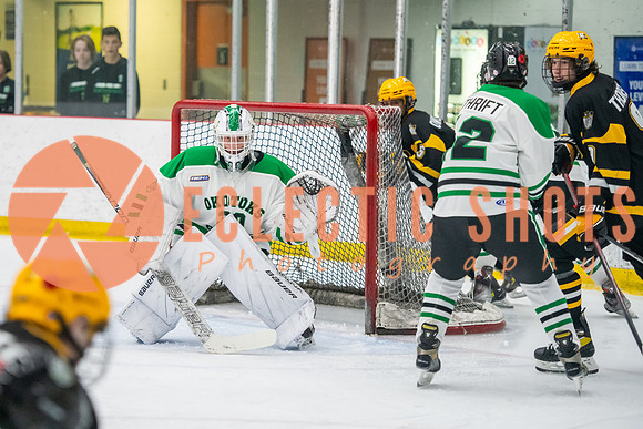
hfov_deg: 12.9
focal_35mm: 159
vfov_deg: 8.6
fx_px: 2840
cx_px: 224
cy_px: 198
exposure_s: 1/800
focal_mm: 122
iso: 4000
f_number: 2.8
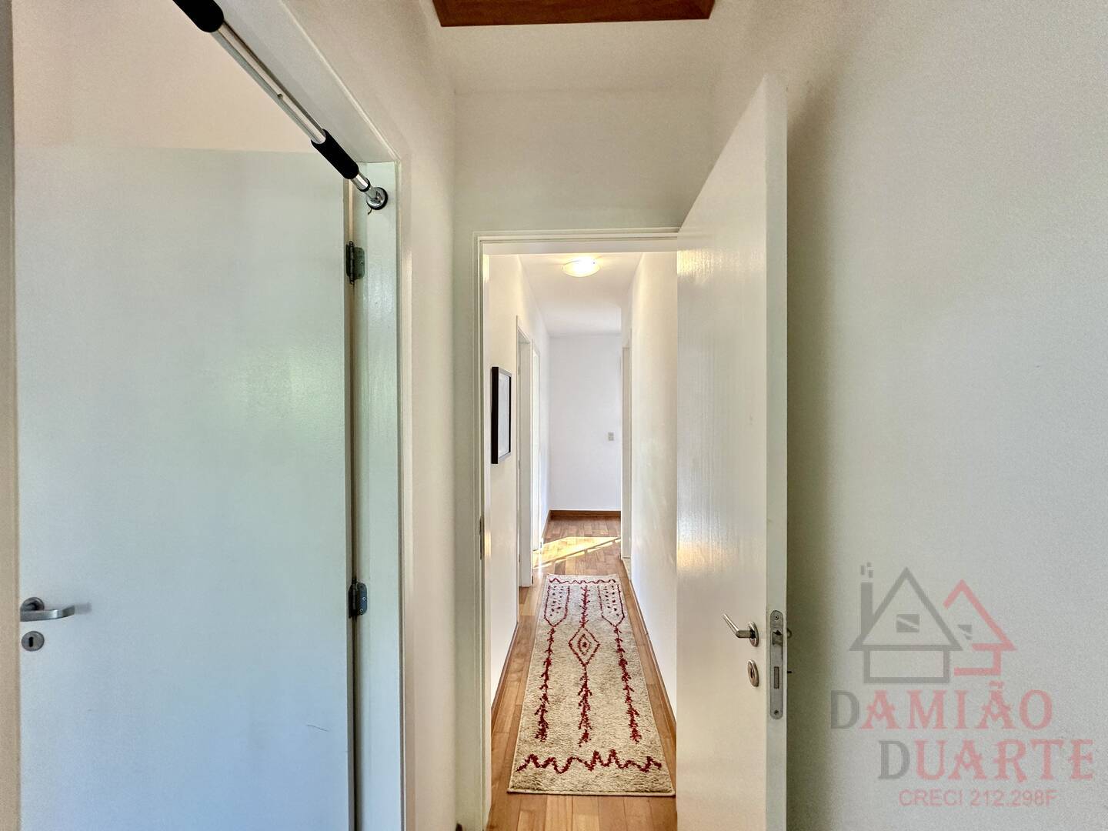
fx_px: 448
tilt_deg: -0.3
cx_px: 554
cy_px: 416
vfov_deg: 85.7
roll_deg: -0.6
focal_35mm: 14
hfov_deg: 102.1
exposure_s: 1/120
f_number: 2.2
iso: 160
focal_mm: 2.22
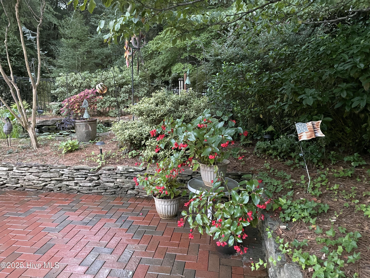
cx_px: 185
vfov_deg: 53.1
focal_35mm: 26
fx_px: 278
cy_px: 139
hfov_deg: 67.3
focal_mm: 4.2
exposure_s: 1/30
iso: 800
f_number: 1.6
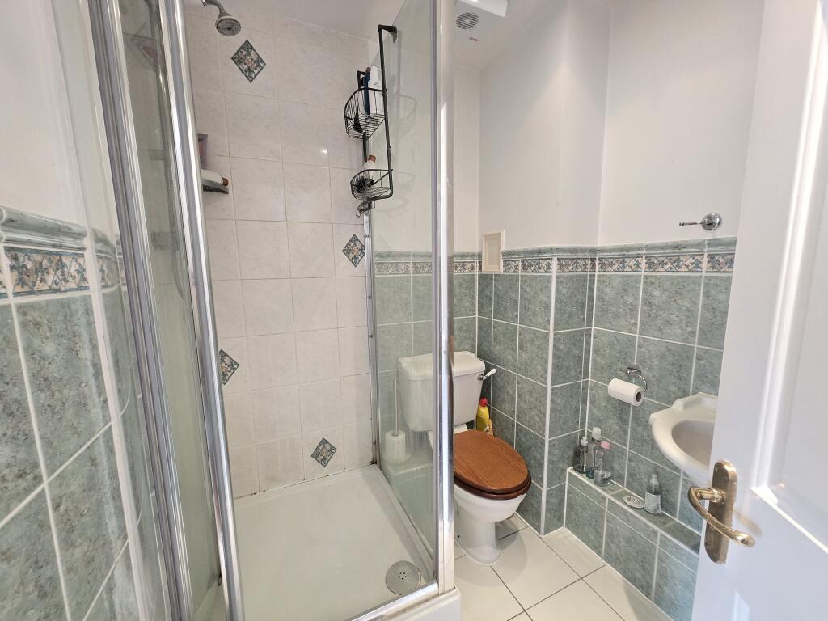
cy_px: 310
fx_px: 311
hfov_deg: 106.2
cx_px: 414
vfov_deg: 89.9
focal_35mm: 13
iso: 250
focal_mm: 1.7
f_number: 2.2
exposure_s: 1/50
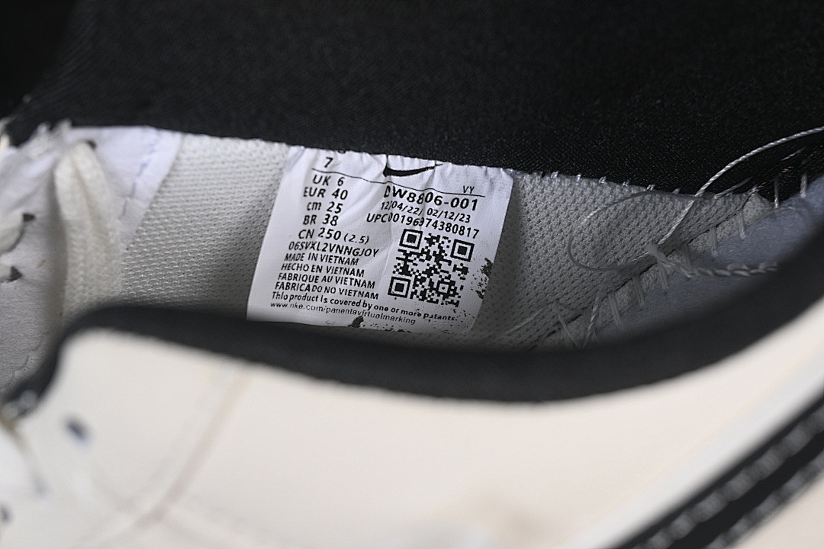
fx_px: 1717
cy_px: 274
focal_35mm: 75
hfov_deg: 27.0
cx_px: 412
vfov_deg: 18.2
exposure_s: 1/80
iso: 160
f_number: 7.1
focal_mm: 50
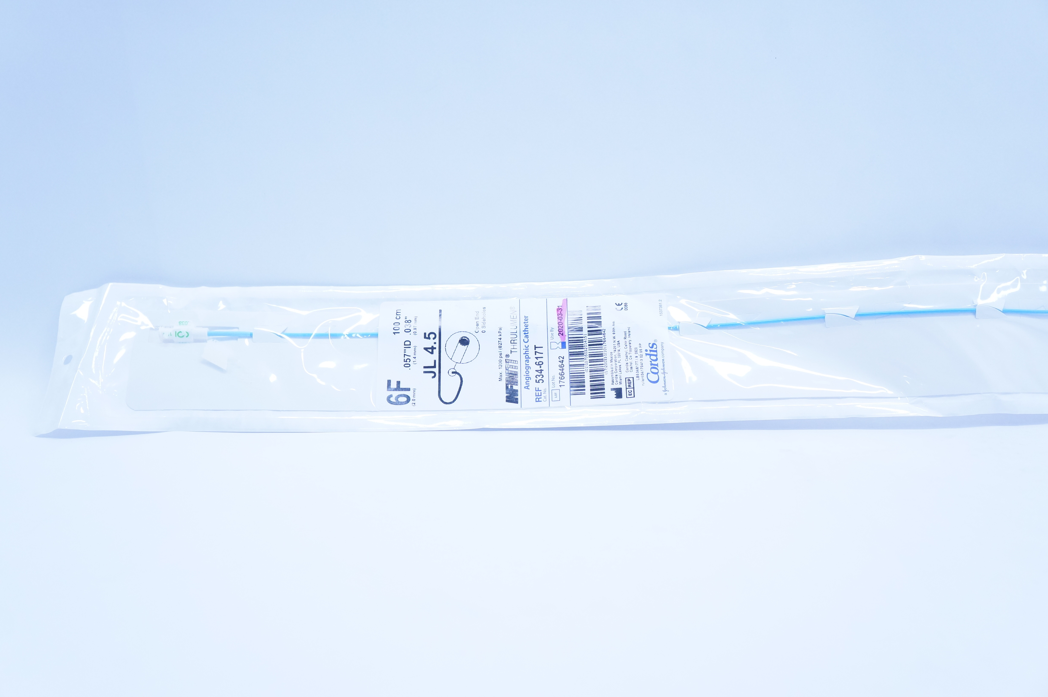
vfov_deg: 36.8
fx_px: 1047
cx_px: 524
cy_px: 348
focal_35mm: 36
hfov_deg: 53.2
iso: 800
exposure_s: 1/160
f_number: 5.6
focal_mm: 24
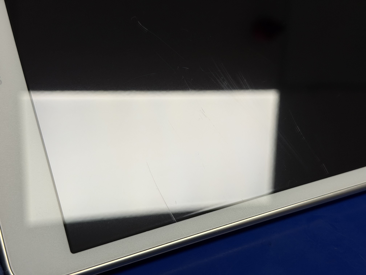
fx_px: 508
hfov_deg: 39.7
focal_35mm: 48
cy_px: 138
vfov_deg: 30.3
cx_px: 183
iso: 50
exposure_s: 1/148
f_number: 1.78
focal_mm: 6.76
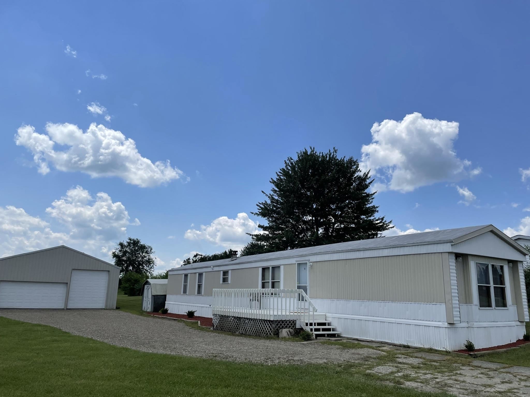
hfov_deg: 67.3
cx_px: 265
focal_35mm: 26
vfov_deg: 53.1
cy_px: 198
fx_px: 398
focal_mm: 4.2
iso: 32
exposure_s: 1/6135
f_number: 1.6
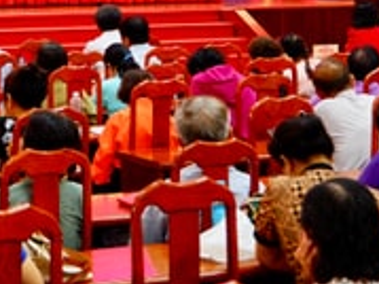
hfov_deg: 16.5
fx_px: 1302
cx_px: 93
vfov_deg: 12.0
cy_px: -95
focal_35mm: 119
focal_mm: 27.5
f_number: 4
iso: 500
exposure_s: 1/40
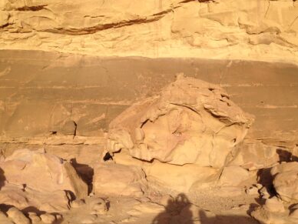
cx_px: 153
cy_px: 110
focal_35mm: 34
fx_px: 293
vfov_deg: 41.8
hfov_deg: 54.0
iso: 50
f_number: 2.4
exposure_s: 1/1642
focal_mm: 4.12
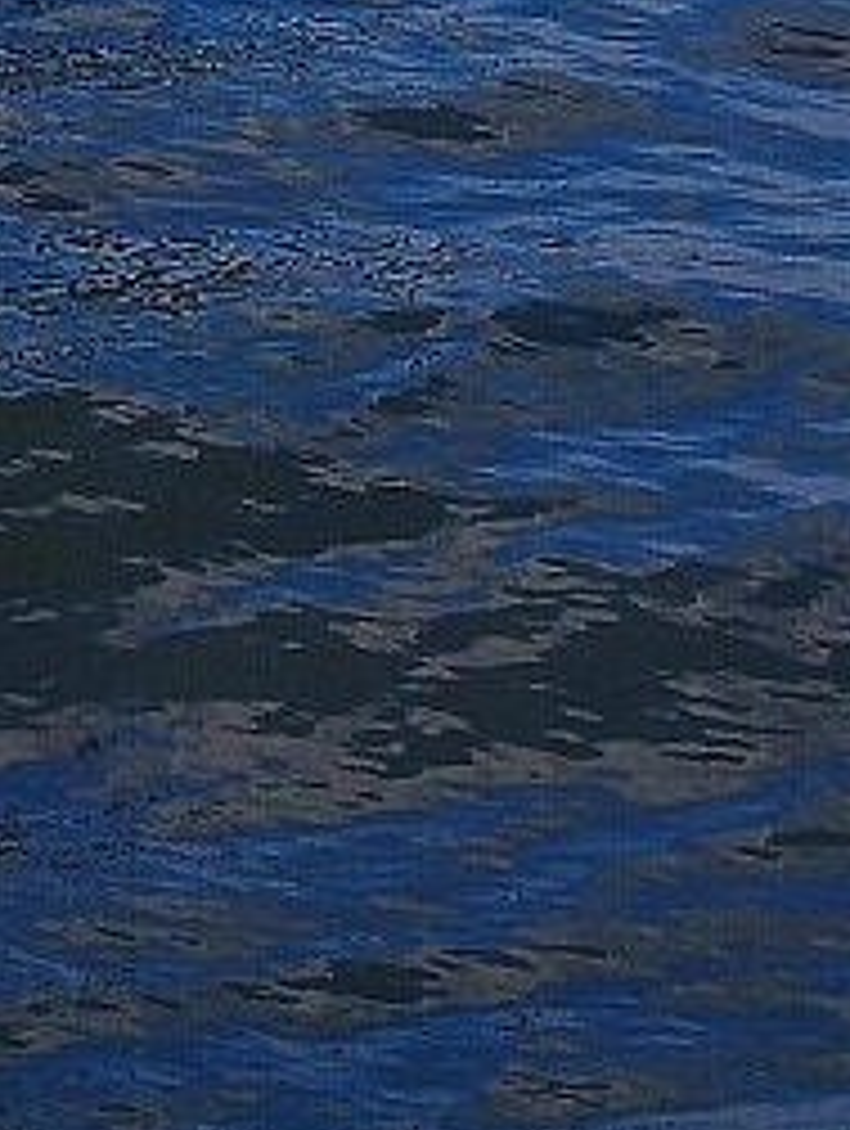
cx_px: -333
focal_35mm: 280
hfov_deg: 5.3
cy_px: -2296
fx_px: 9144
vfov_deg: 6.4
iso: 100
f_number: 7.1
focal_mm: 22
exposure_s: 1/320
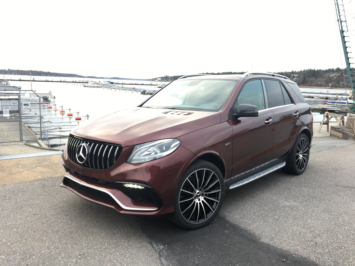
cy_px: 133
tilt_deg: -10.0
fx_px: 297
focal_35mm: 29
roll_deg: -3.2
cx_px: 178
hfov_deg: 61.7
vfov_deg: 48.2
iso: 32
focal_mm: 4.15
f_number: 2.2
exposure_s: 1/100
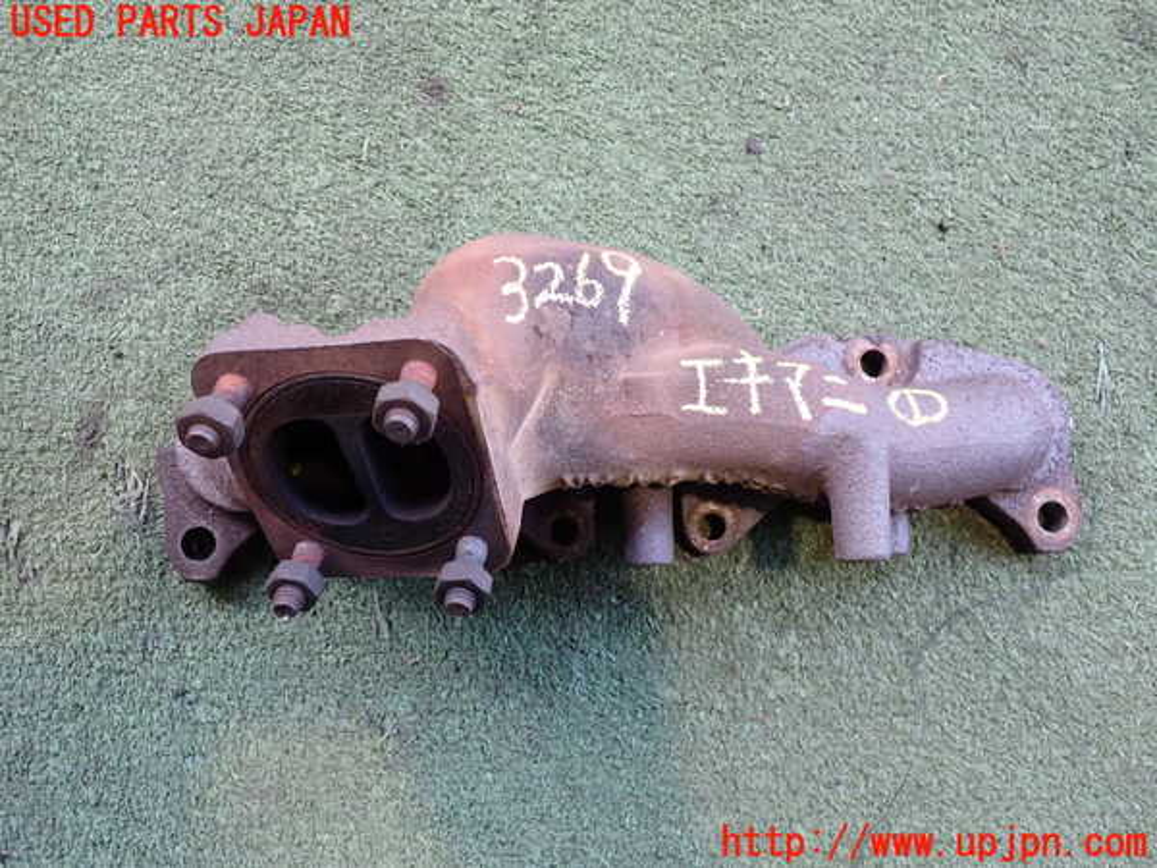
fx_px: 1003
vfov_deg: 46.8
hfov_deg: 60.0
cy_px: 434
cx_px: 578
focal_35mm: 30
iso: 200
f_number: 2.3
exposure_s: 1/40
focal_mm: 5.4
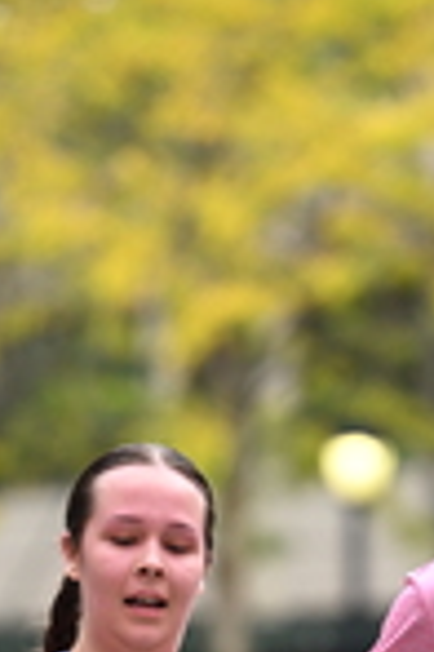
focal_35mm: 579
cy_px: 892
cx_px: 414
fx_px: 10469
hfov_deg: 2.4
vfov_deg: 3.6
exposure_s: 1/1600
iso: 640
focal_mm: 155
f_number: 2.8
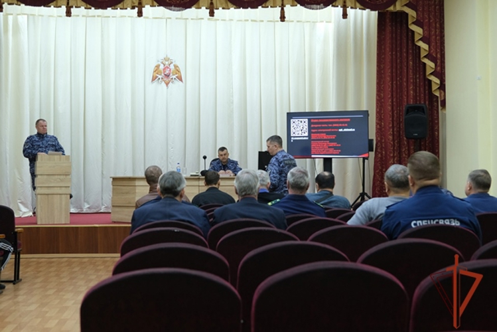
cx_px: 248
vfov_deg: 34.2
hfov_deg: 49.5
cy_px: 166
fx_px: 539
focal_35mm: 39
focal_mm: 26
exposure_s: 1/40
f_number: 4
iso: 400
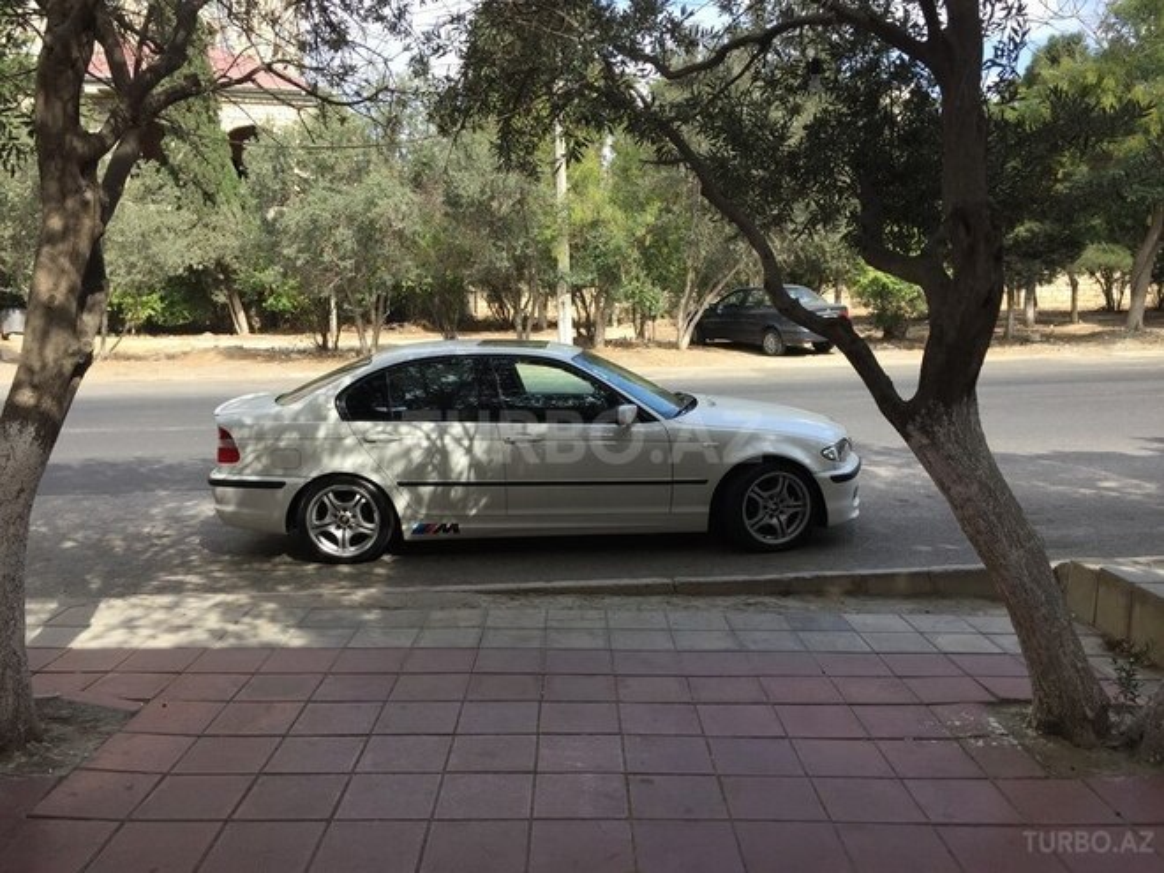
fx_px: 975
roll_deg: -1.4
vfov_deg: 48.2
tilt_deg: -7.7
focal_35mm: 29
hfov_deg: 61.7
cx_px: 582
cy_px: 436
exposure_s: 1/842
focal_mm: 4.15
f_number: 2.2
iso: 32
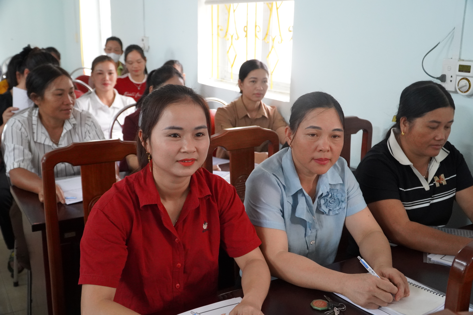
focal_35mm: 34
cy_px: 158
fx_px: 453
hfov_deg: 55.1
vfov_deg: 38.4
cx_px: 236
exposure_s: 1/160
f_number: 4
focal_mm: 23
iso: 3200
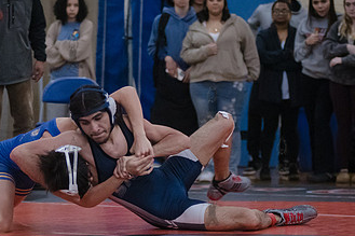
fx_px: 1804
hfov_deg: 11.2
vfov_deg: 7.5
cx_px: 104
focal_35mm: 183
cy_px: 166
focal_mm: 92
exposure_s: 1/400
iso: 6400
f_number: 3.2
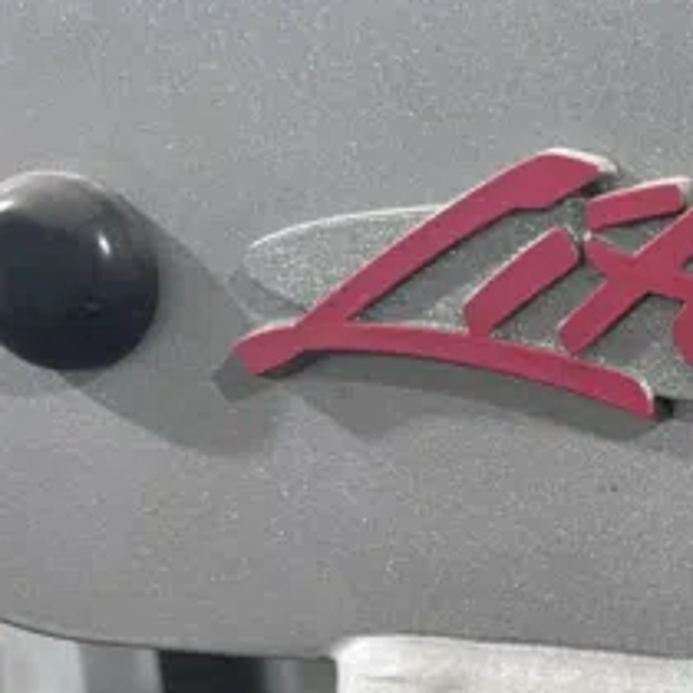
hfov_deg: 21.1
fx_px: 1585
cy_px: 544
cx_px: 1016
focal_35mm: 70
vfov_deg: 24.3
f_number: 1.5
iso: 320
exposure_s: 1/50
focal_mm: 5.7
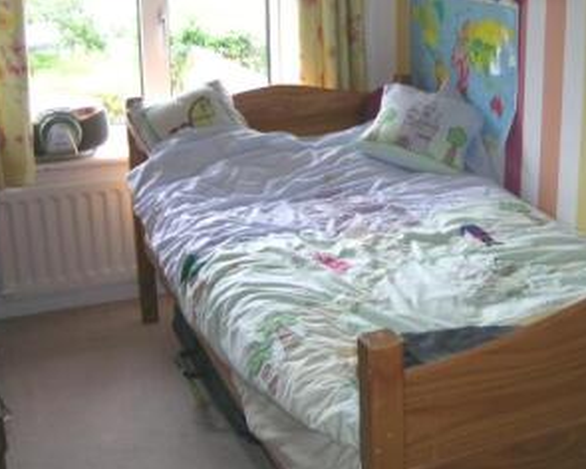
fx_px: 937
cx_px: 426
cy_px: 178
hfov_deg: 34.2
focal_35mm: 54
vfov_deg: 28.0
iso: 50
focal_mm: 5.8
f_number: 2.8
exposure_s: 1/30
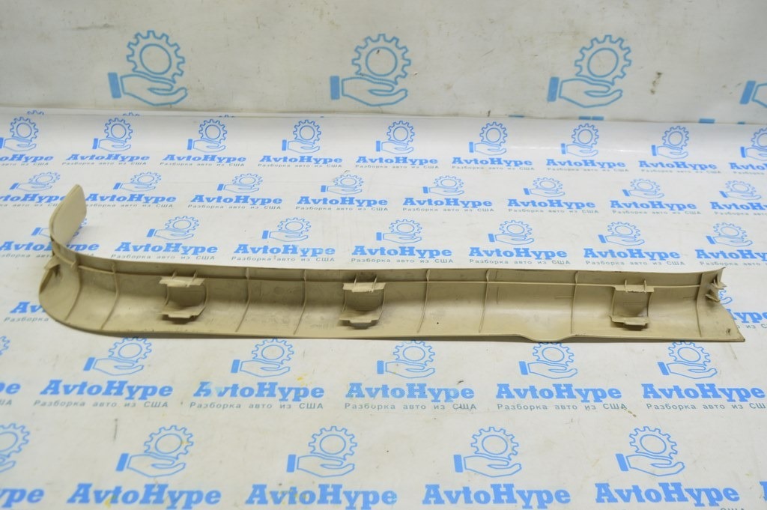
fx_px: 734
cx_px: 384
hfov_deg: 55.1
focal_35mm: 34
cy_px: 255
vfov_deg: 38.3
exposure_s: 1/20
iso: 400
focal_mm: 23
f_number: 5.6
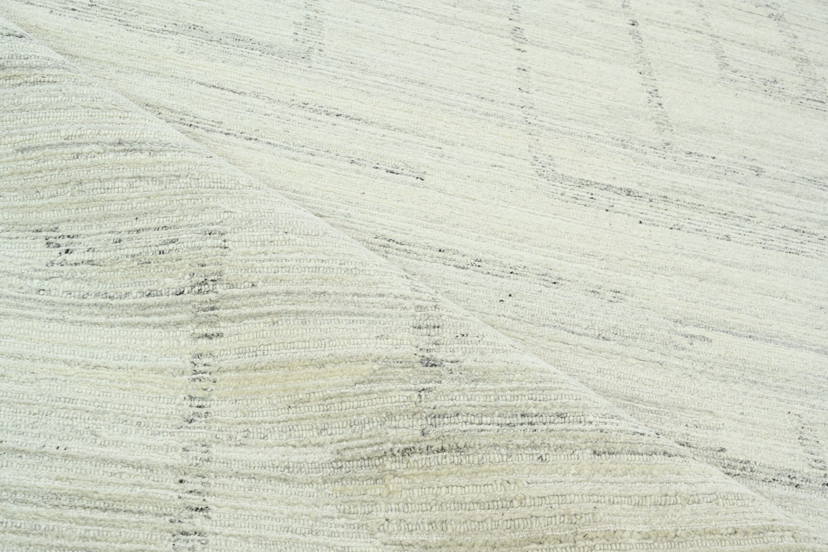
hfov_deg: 34.5
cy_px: 276
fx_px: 1334
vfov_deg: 23.4
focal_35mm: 58
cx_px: 414
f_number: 11
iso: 125
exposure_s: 1/125
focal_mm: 58
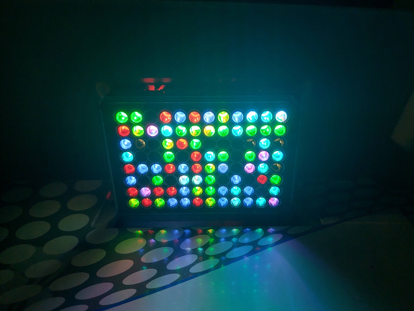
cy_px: 160
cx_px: 215
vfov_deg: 53.1
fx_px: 311
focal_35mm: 26
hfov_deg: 67.3
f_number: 1.8
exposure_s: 1/50
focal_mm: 5.23
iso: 100
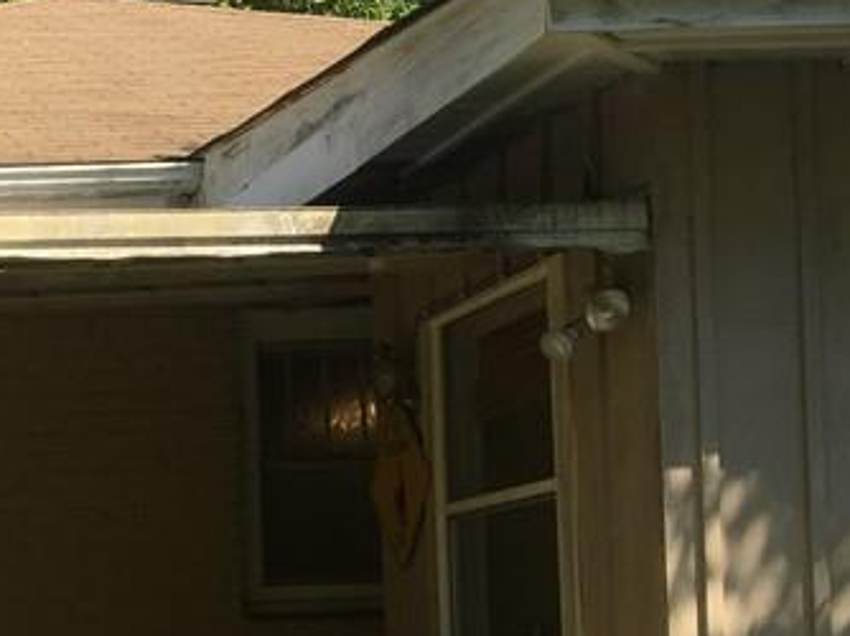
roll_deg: +2.5
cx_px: -155
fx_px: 2184
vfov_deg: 16.2
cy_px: 664
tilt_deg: +0.9
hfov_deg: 20.7
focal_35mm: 89
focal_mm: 4.15
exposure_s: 1/810
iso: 25
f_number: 2.2
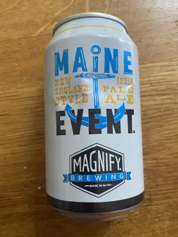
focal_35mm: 27
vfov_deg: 65.2
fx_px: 185
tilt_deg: -86.3
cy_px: 127
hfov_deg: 51.4
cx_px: 89
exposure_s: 1/60
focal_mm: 4.25
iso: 500
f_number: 1.8
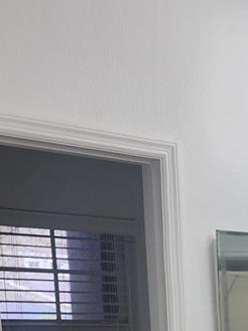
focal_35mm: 84
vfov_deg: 20.2
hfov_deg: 16.8
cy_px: 490
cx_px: 291
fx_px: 804
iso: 25
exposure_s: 1/120
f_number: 1.8
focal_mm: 6.4
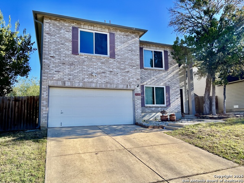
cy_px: 92
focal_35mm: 26
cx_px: 122
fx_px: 183
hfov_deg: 67.3
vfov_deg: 53.1
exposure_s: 1/1957
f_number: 1.6
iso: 50
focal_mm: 5.1
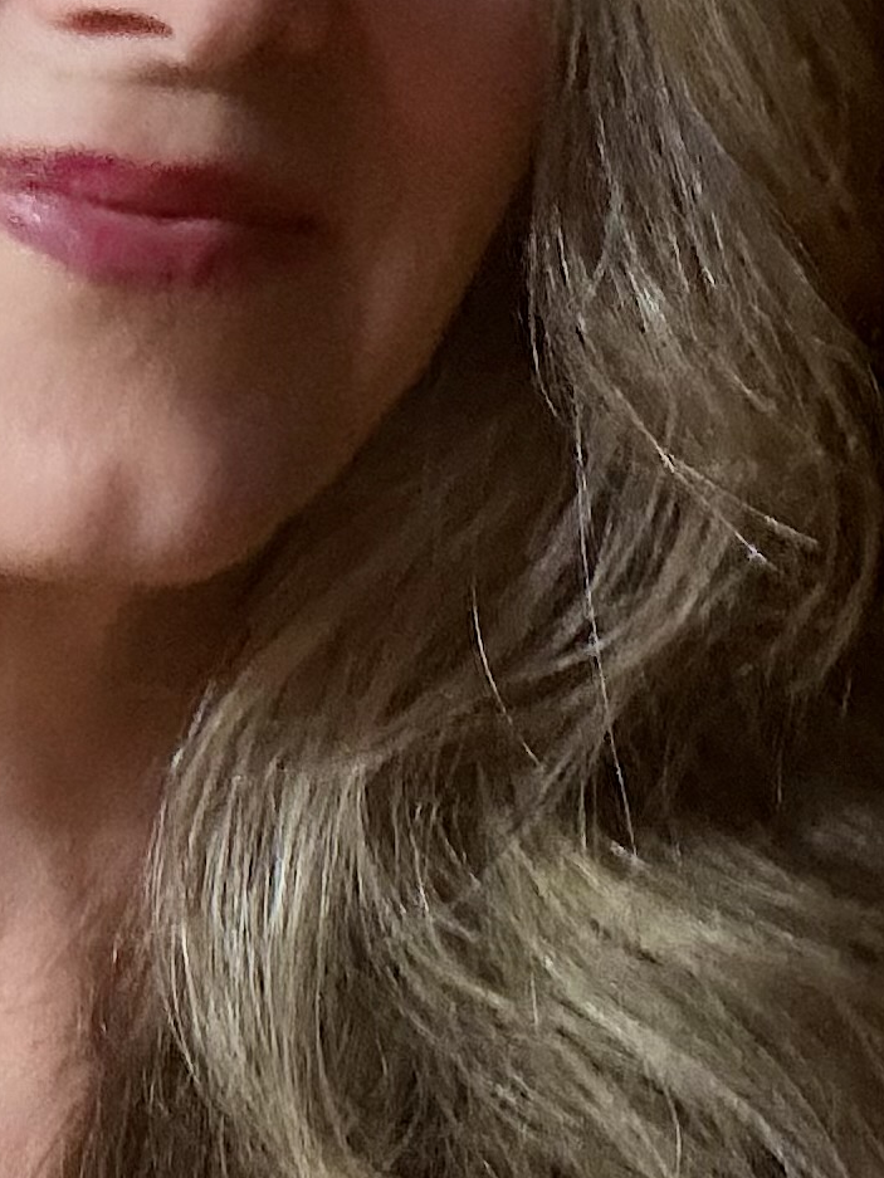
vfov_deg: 26.8
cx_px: 6
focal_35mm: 71
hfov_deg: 20.1
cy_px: 219
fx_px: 2417
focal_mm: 2.69
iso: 400
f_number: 1.9
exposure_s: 1/30
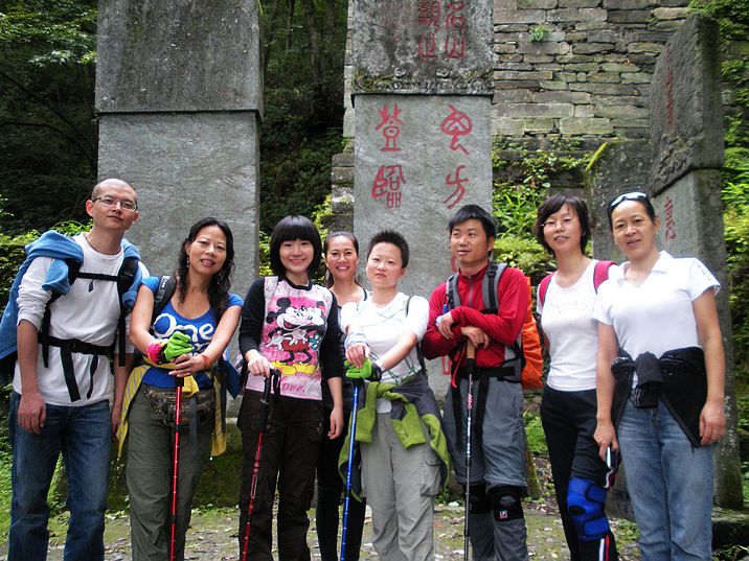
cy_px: 280
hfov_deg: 51.4
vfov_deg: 39.7
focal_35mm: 36
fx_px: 779
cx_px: 374
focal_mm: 6.3
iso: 192
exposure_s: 1/64.5
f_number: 3.5
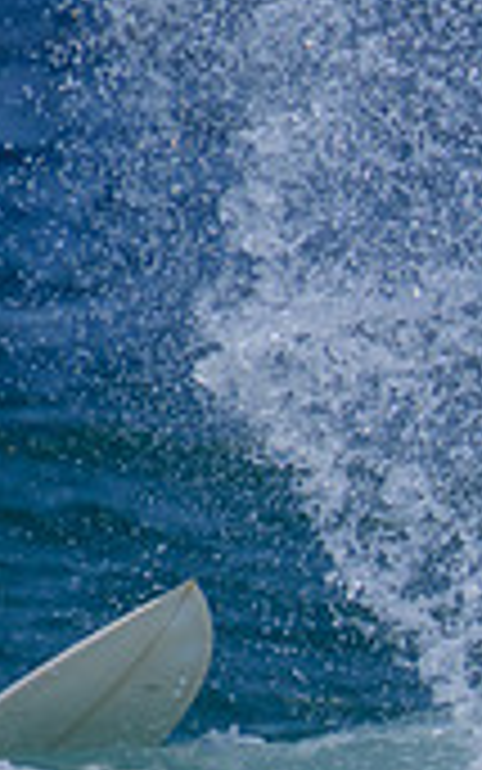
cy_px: 805
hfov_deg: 0.4
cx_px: 1311
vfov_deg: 0.6
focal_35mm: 3744
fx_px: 78624
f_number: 11
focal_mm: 800
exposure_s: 1/2000
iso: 560
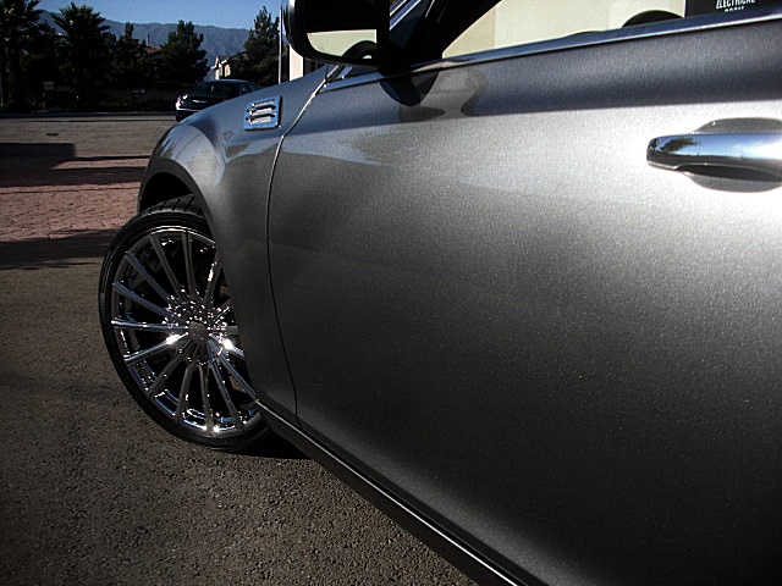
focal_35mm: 36
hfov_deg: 51.4
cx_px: 391
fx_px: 813
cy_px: 293
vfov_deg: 39.7
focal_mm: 6.3
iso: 50
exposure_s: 1/640
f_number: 2.8
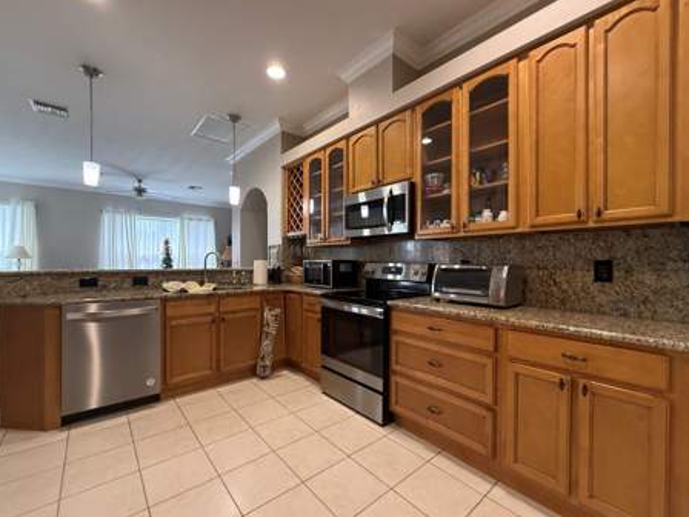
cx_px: 340
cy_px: 265
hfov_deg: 98.2
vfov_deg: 81.7
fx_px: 299
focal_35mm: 15
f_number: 2.2
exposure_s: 1/120
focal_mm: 2.22
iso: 500
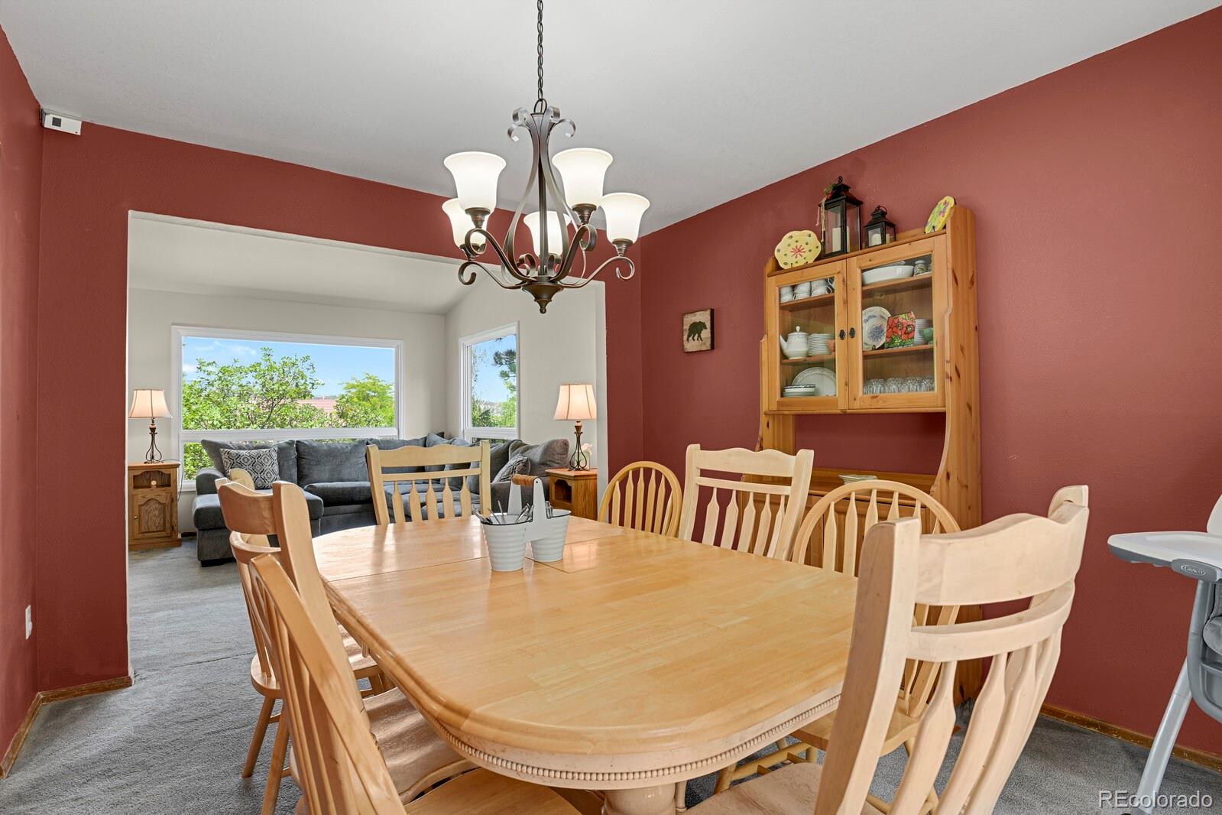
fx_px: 577
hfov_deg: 93.3
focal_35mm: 17
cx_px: 611
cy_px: 408
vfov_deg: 70.4
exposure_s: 1.6
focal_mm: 17
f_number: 8
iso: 250
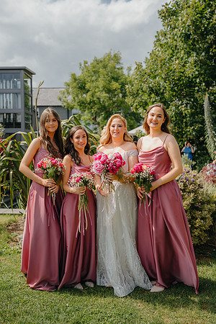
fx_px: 315
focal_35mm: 35
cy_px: 162
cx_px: 108
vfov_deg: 54.4
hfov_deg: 37.9
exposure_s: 1/800
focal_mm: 35
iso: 100
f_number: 2.8
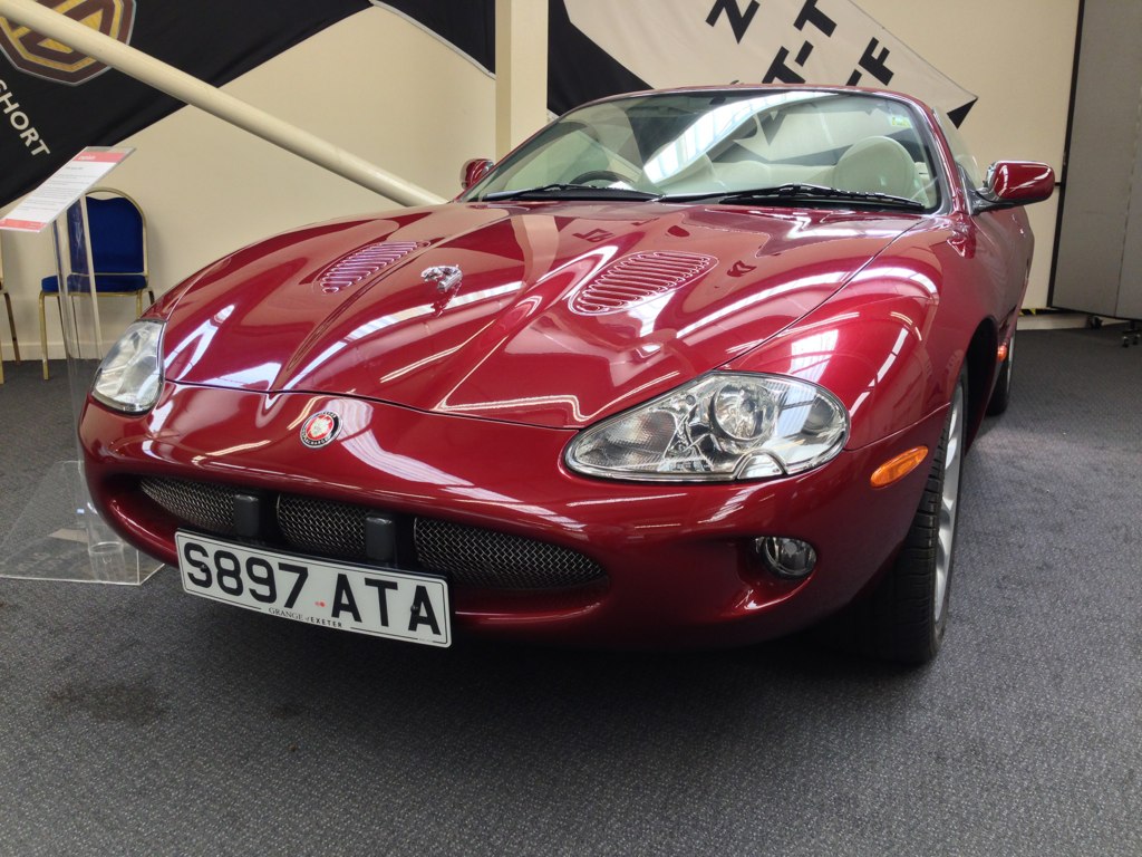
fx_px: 1089
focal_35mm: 33
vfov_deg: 42.9
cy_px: 428
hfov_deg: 55.4
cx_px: 571
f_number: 2.4
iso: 64
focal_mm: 4.13
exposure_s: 1/60
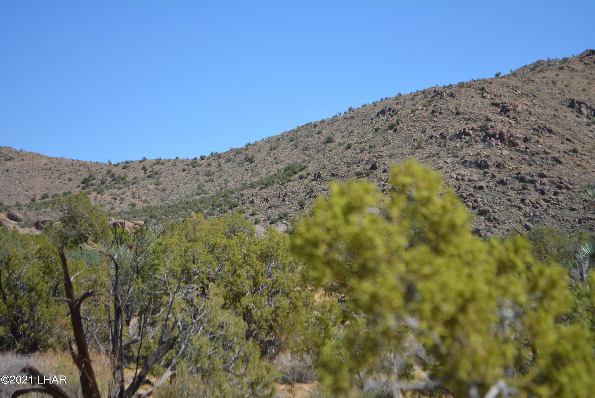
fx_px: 1365
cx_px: 298
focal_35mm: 82
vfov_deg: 16.6
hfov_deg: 24.6
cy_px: 199
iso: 400
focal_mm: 55
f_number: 6.3
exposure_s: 1/1600
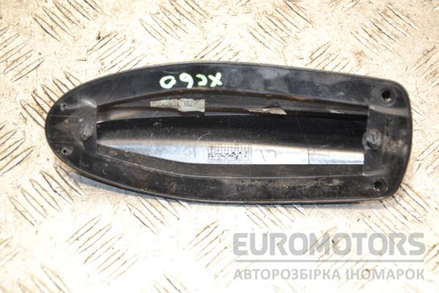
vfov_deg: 14.7
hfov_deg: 21.9
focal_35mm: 93
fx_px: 1134
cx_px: 220
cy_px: 146
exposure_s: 1/60
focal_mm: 62
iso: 800
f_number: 5.3
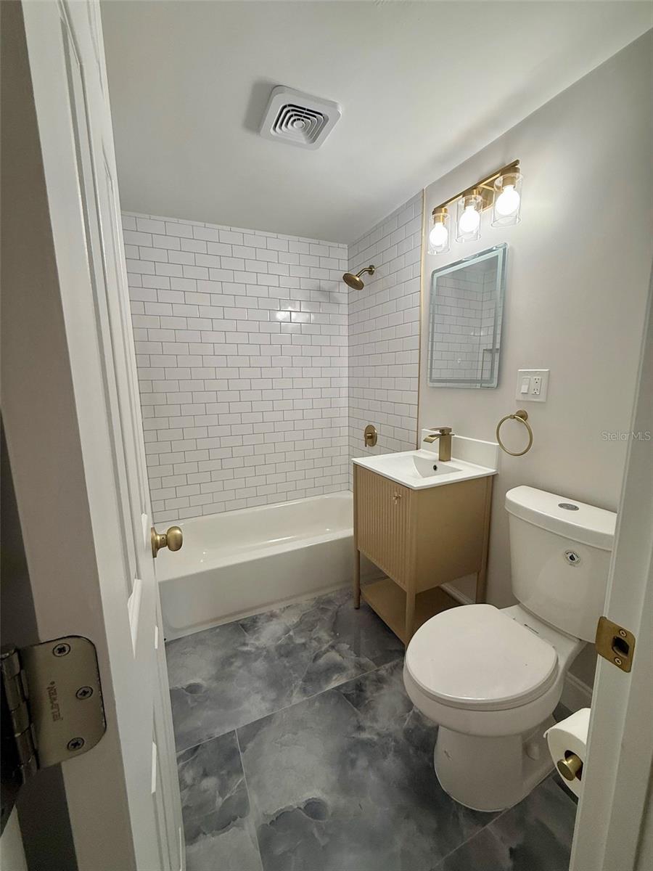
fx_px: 352
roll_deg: -0.4
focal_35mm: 14
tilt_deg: -9.5
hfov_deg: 85.7
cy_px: 436
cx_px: 326
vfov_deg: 102.1
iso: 125
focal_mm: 2.22
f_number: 2.2
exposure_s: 1/120
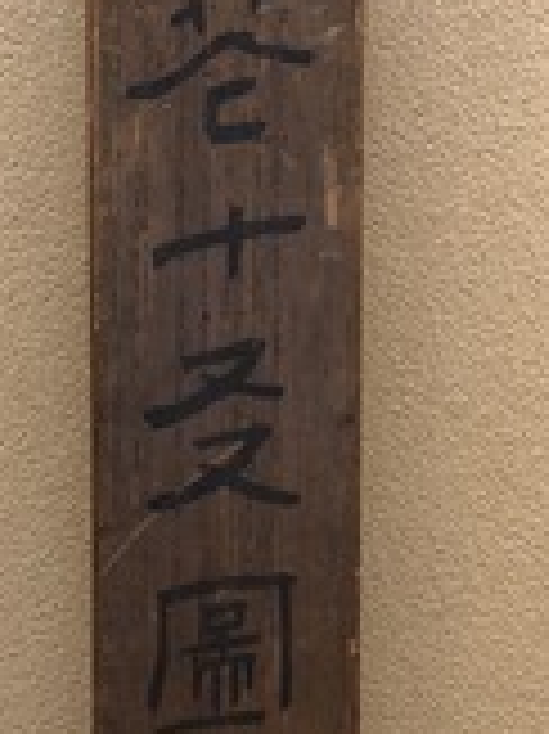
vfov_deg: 20.9
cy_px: 576
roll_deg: -0.6
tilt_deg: -6.7
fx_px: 1969
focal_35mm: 93
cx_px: 263
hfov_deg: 15.9
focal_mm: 3.99
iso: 64
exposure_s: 1/15
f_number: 1.8
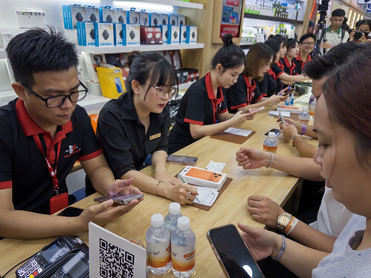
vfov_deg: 53.1
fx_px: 279
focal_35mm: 26
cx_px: 186
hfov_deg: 67.3
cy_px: 139
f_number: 1.6
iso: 50
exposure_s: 1/319
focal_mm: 5.96
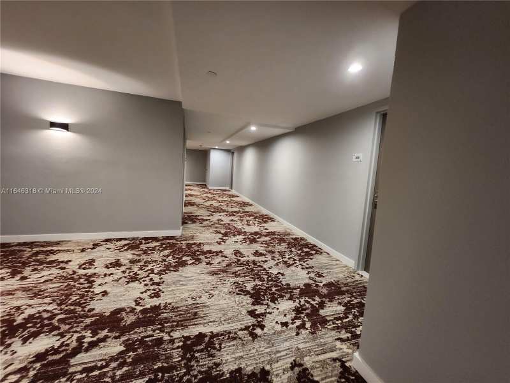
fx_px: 192
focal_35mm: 13
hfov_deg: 106.2
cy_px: 192
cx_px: 255
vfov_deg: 89.9
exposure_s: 1/24
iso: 640
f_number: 2.2
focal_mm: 1.74
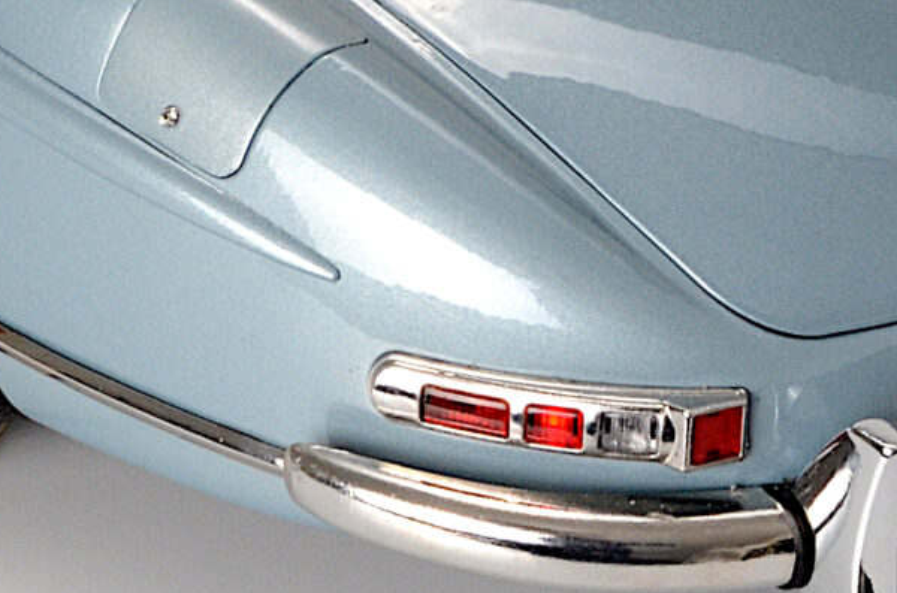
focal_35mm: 256
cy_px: -251
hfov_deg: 8.0
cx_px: -238
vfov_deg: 5.3
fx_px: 6363
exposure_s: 1/15
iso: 800
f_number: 18
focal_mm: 40
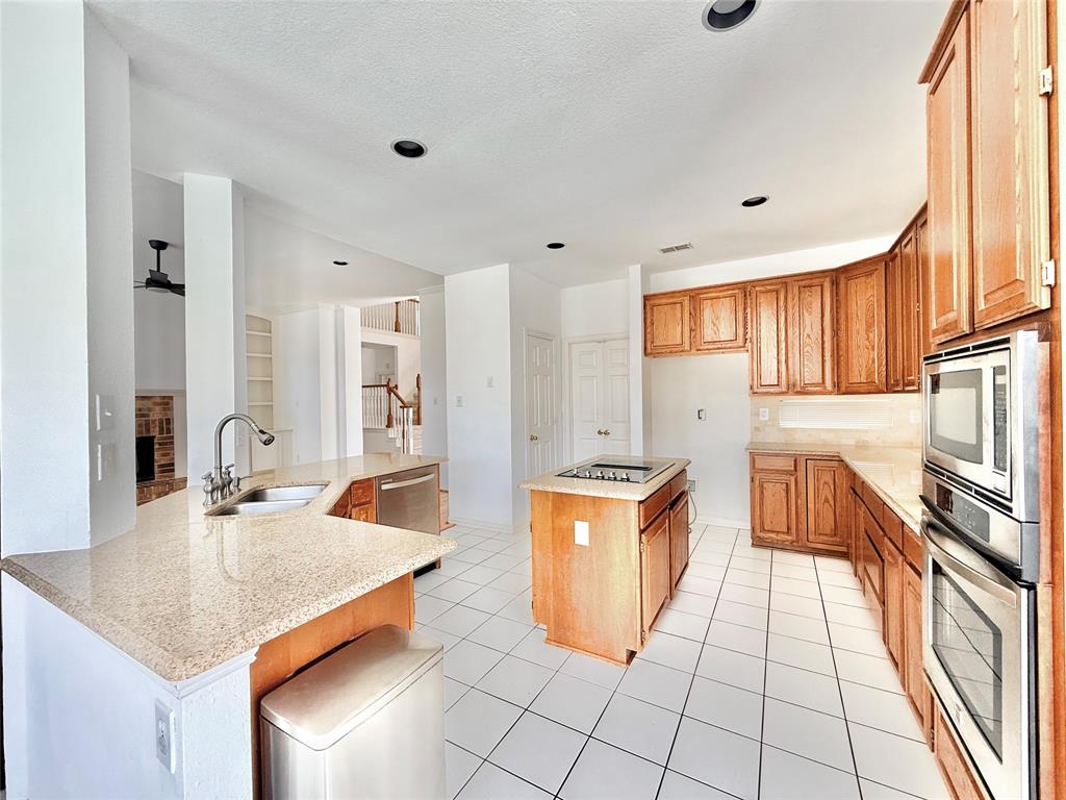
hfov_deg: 102.1
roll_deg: +1.1
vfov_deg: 85.7
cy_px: 400
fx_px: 431
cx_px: 533
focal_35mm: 14
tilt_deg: -0.1
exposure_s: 1/99
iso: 100
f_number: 2.2
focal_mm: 2.22
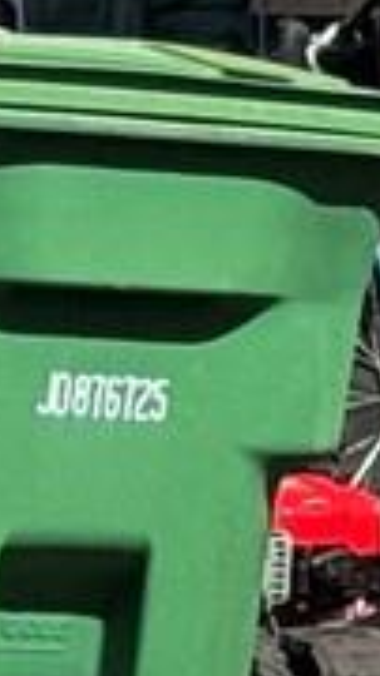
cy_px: -943
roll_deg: -0.1
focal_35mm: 466
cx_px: 2498
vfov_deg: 4.5
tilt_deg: +6.2
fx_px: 8363
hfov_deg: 2.4
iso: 64
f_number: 1.78
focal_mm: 6.76
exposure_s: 1/3817
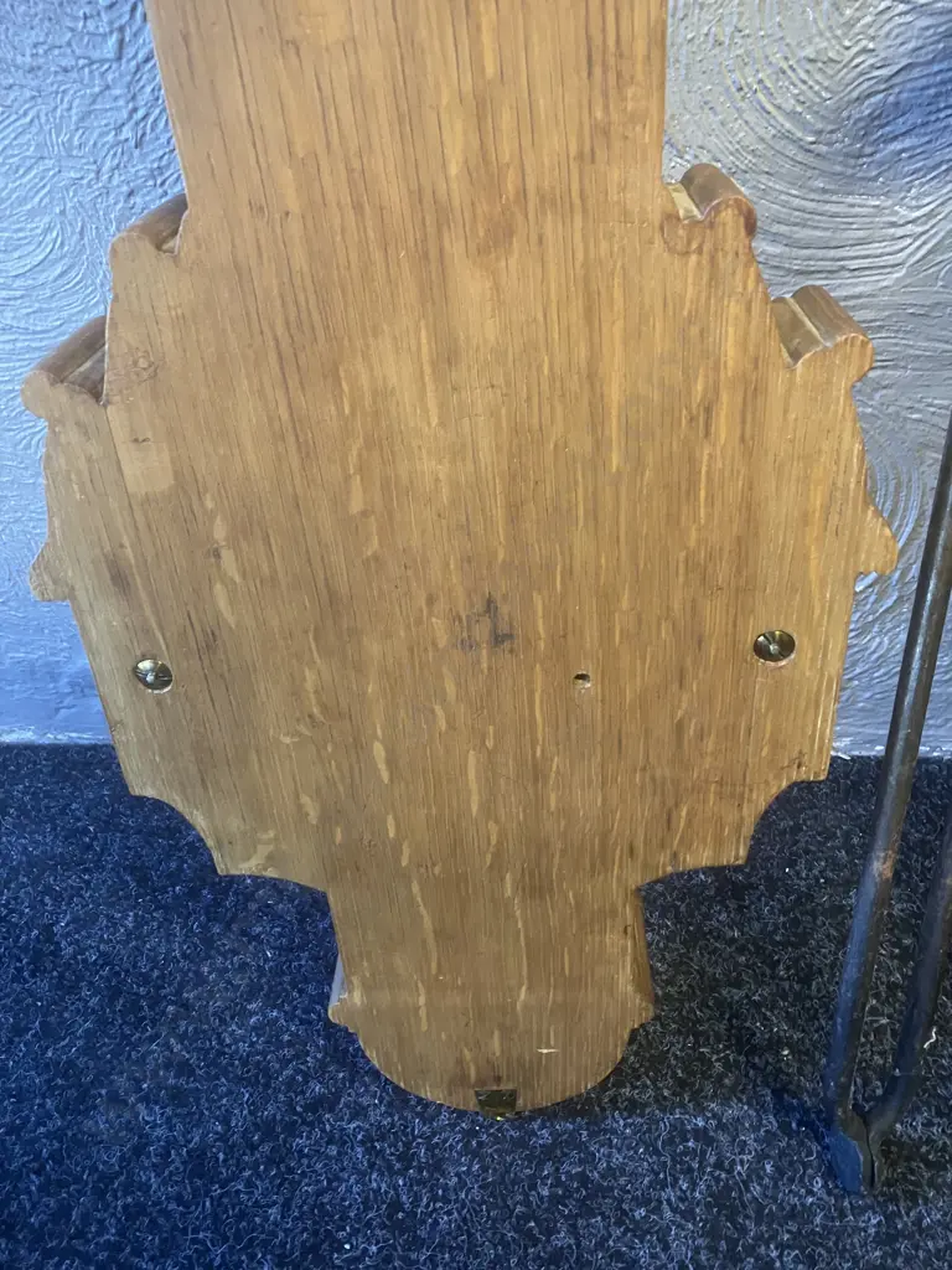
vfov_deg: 63.4
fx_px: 1027
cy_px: 635
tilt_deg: -40.7
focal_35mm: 28
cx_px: 476
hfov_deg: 49.7
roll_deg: +2.2
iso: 400
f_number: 1.8
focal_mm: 3.99
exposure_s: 1/39
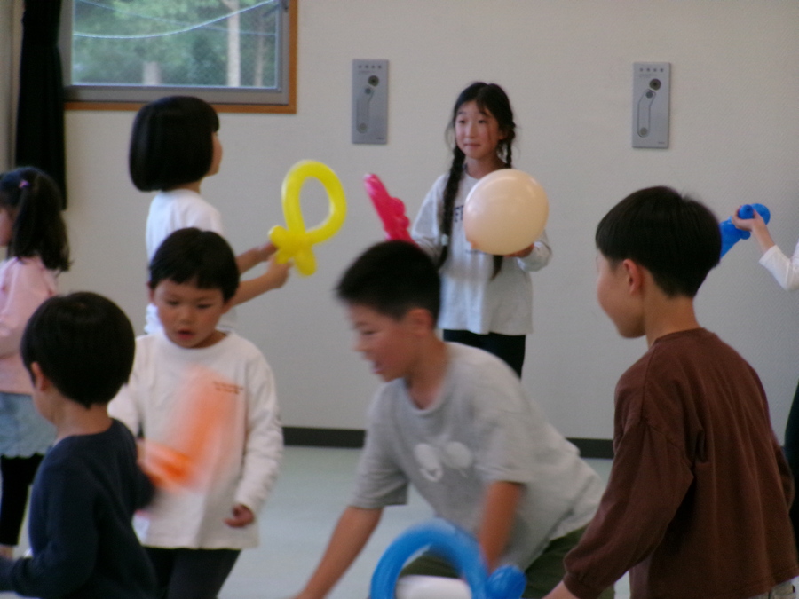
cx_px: 400
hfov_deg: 13.9
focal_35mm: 142
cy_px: 300
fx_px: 3278
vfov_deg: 10.4
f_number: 6.3
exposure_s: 1/60
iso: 384
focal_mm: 25.5
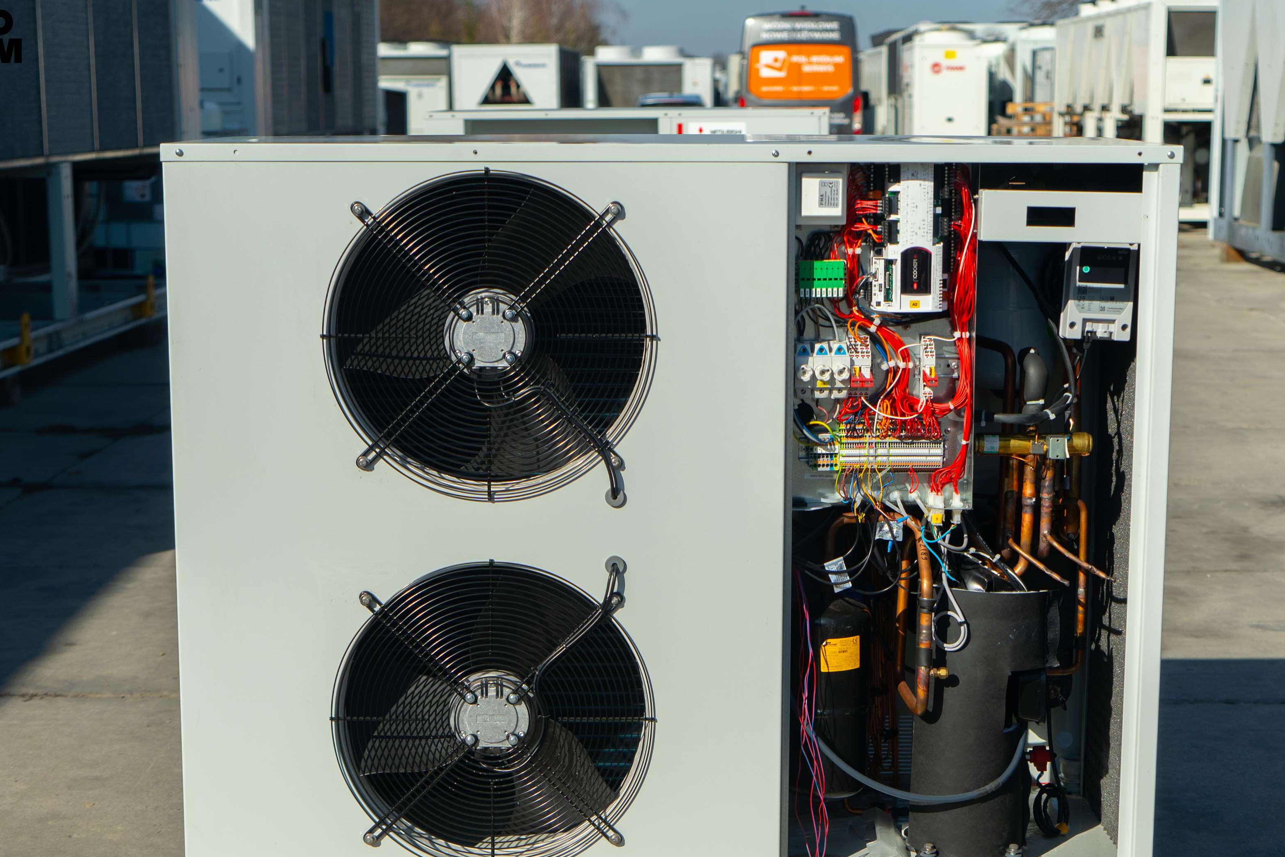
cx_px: 650
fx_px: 2177
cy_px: 518
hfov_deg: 32.9
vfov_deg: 22.2
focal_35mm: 61
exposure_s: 1/640
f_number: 4
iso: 100
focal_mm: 46
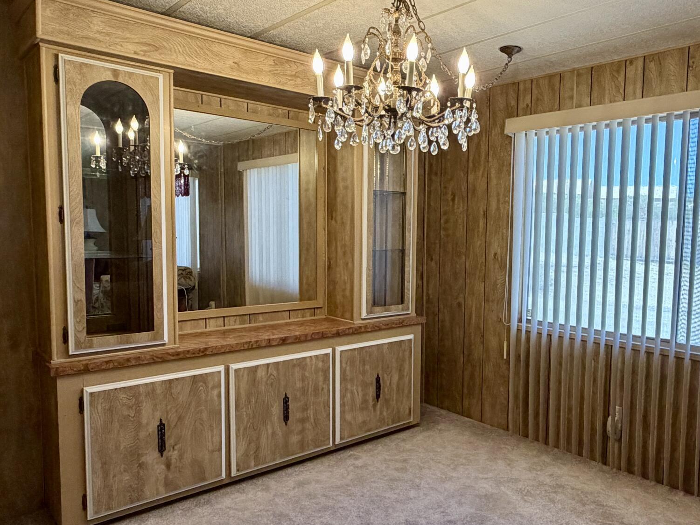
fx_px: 566
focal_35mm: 28
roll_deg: -1.0
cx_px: 438
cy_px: 277
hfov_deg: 62.6
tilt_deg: -4.8
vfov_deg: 49.7
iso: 250
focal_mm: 2.22
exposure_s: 1/120
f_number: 2.2
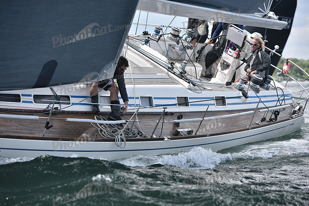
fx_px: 1288
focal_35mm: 150
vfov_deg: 9.2
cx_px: 154
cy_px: 103
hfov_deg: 13.7
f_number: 5
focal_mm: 150
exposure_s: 1/1250
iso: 250
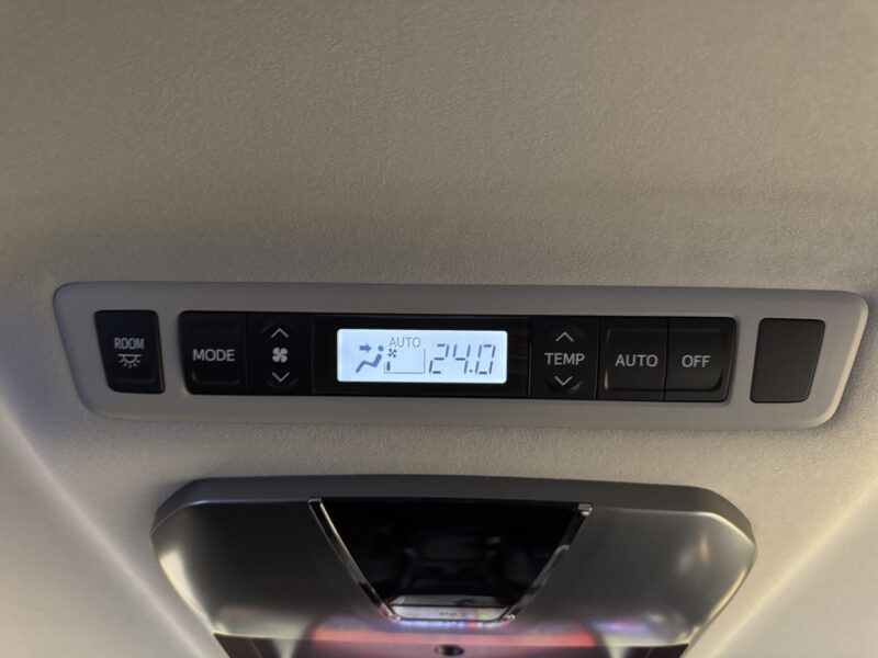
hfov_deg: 71.6
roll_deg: -1.1
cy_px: 329
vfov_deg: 56.8
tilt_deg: +42.6
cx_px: 439
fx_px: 609
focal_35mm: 24
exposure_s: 1/25
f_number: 1.78
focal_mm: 6.76
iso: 800
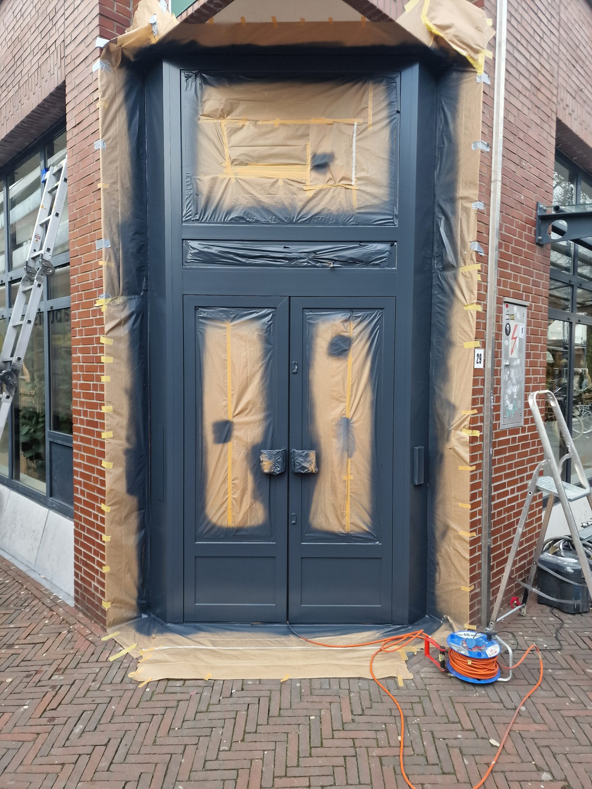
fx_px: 524
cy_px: 394
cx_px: 296
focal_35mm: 23
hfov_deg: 58.9
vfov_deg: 73.9
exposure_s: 1/180
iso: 50
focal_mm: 6.4
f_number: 1.8
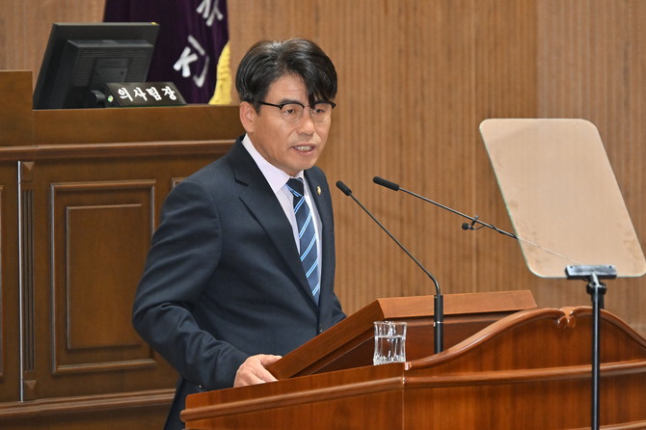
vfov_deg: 4.6
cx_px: 323
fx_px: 5380
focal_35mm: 300
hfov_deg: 6.9
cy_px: 215
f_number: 6.3
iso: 4000
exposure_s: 1/250
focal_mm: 200
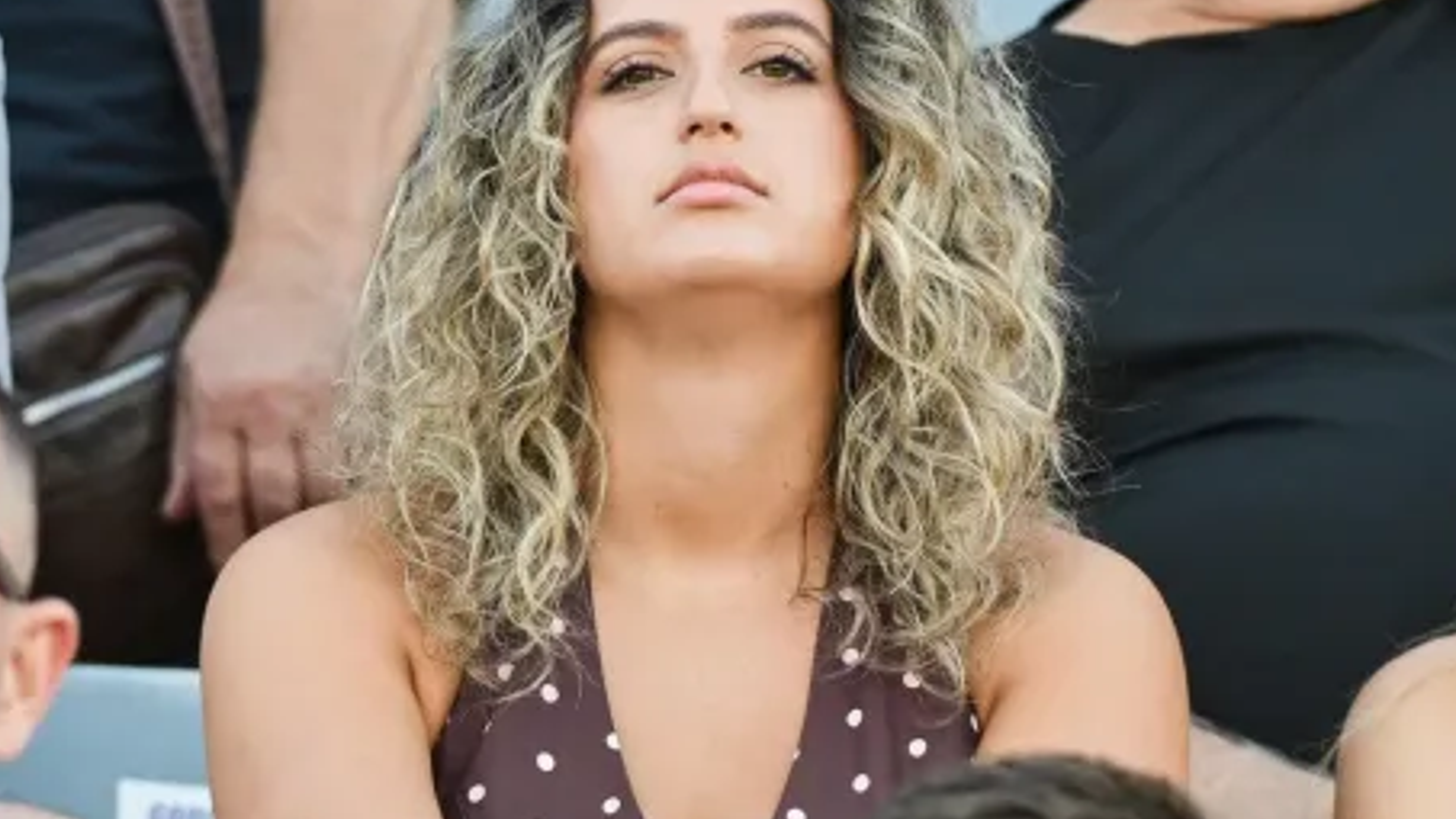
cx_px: 614
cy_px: 559
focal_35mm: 869
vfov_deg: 1.4
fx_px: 33556
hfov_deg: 2.5
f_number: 5
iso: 800
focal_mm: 330
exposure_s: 1/800
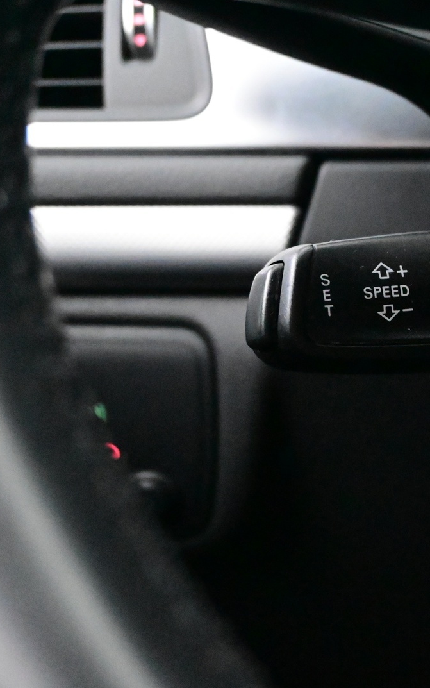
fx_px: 1125
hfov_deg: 21.0
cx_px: 411
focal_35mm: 60
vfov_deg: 34.0
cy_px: 344
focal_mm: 26
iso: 20000
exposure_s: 1/40
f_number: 4.5
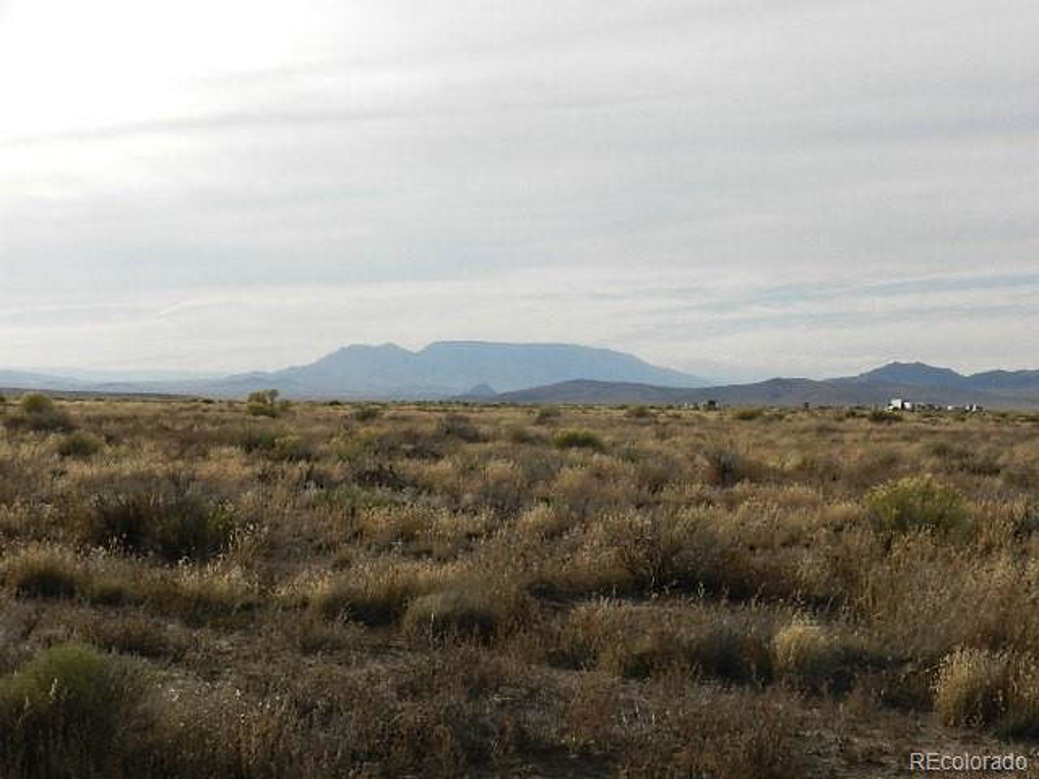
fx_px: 1801
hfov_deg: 32.2
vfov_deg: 24.4
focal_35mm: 60
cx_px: 520
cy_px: 390
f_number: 5
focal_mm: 10.7
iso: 160
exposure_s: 1/160
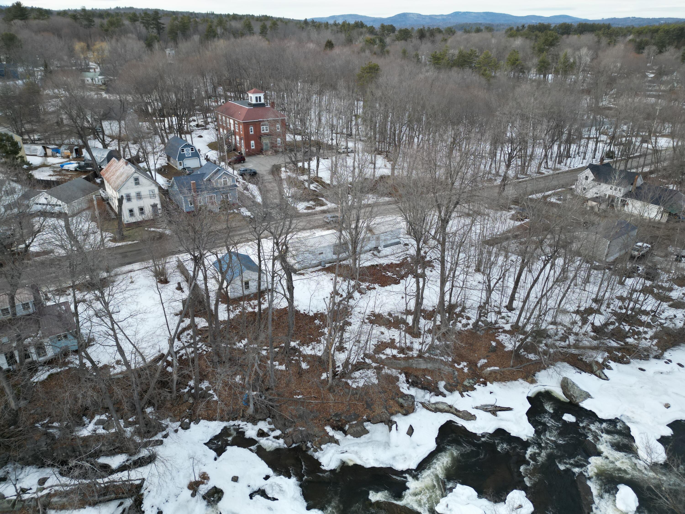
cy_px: 257
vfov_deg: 56.8
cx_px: 342
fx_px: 475
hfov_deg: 71.6
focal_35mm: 24
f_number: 1.7
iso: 200
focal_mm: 6.72
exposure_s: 1/640
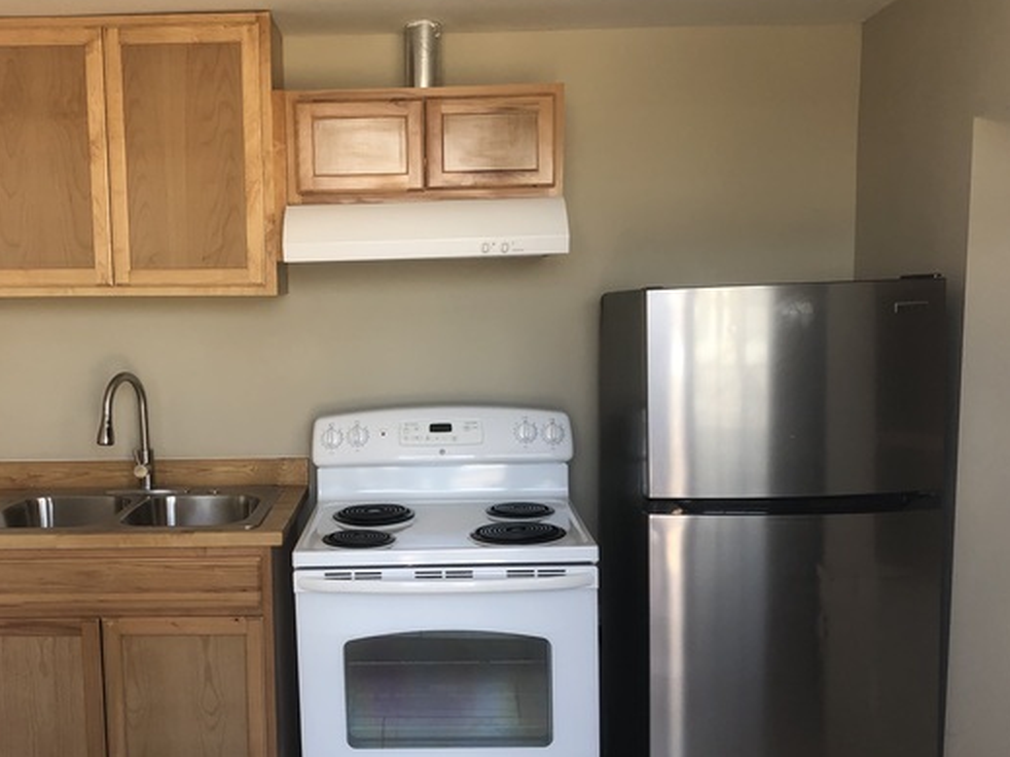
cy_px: 426
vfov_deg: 39.6
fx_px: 1050
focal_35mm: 36
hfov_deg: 50.8
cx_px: 379
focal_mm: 3.99
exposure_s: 1/120
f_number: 1.8
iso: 50
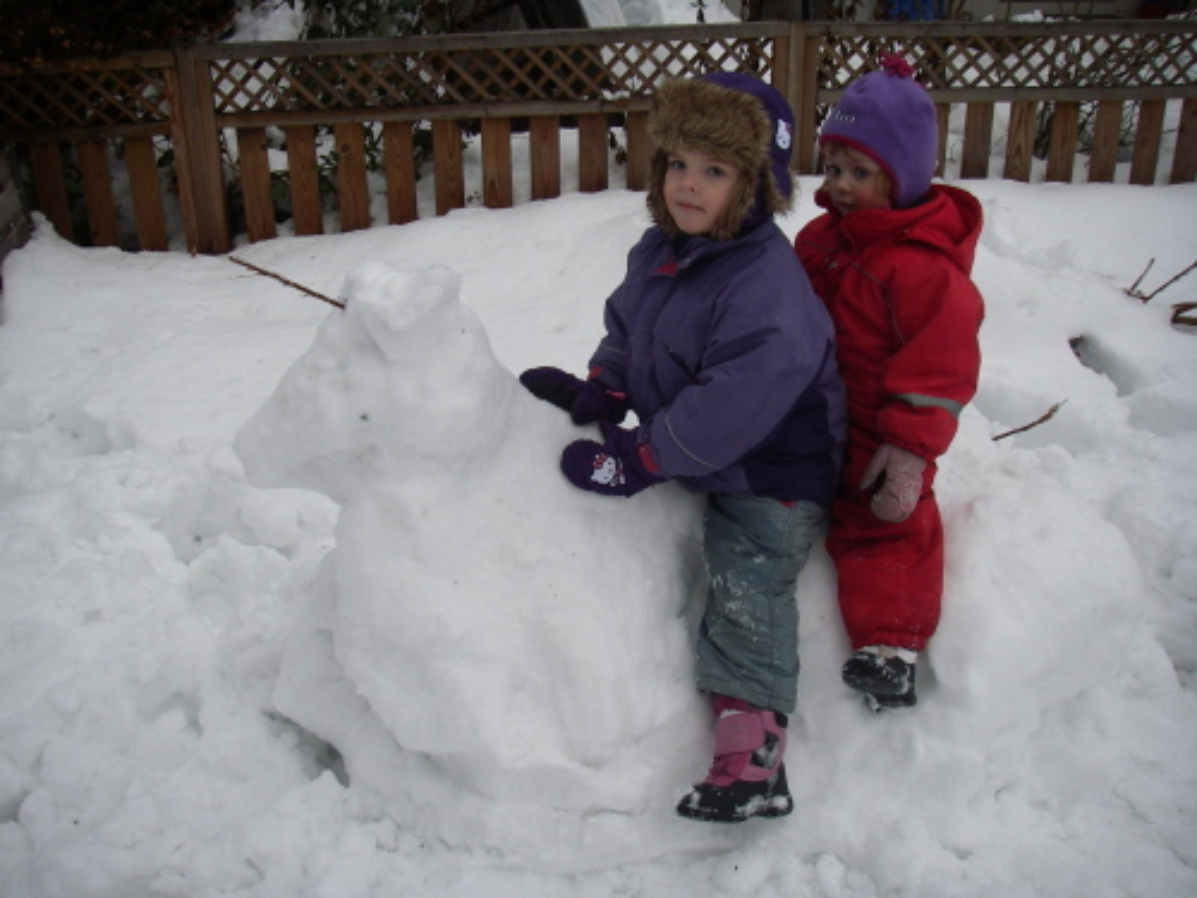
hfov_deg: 49.0
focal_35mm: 38
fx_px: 1314
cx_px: 598
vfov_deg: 37.7
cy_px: 449
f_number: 3.3
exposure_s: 1/50
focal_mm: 6.3
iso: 80
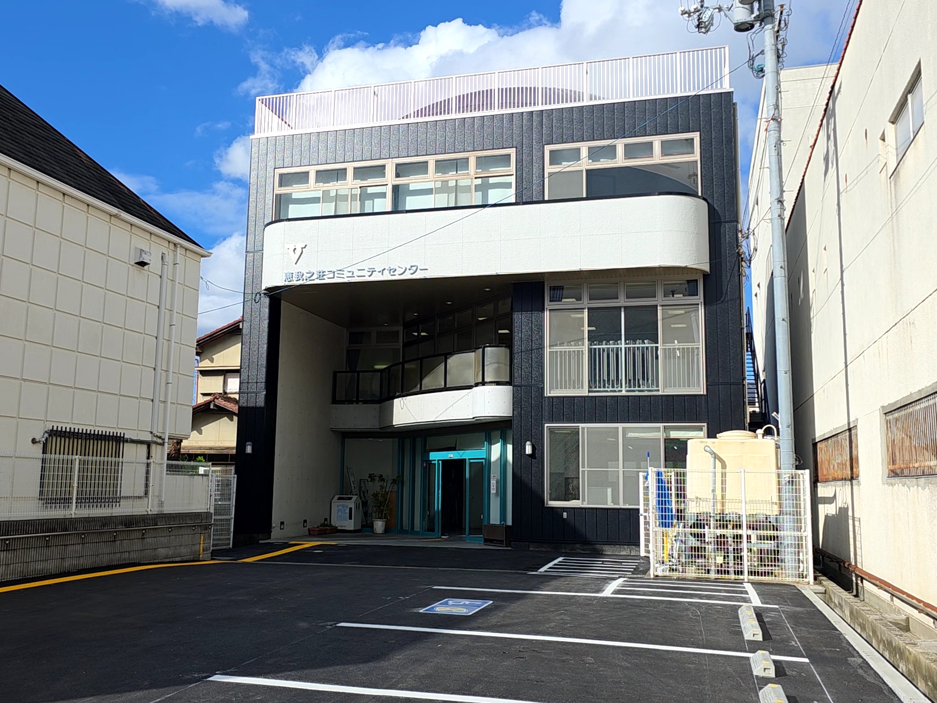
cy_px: 367
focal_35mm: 26
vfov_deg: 53.1
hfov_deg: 67.3
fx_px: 704
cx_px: 450
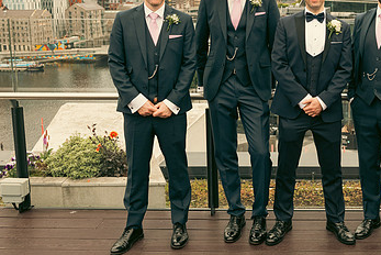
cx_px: 317
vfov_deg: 27.2
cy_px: 64
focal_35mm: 49
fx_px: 519
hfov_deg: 38.4
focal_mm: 29
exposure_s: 1/250
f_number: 6.3
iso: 320
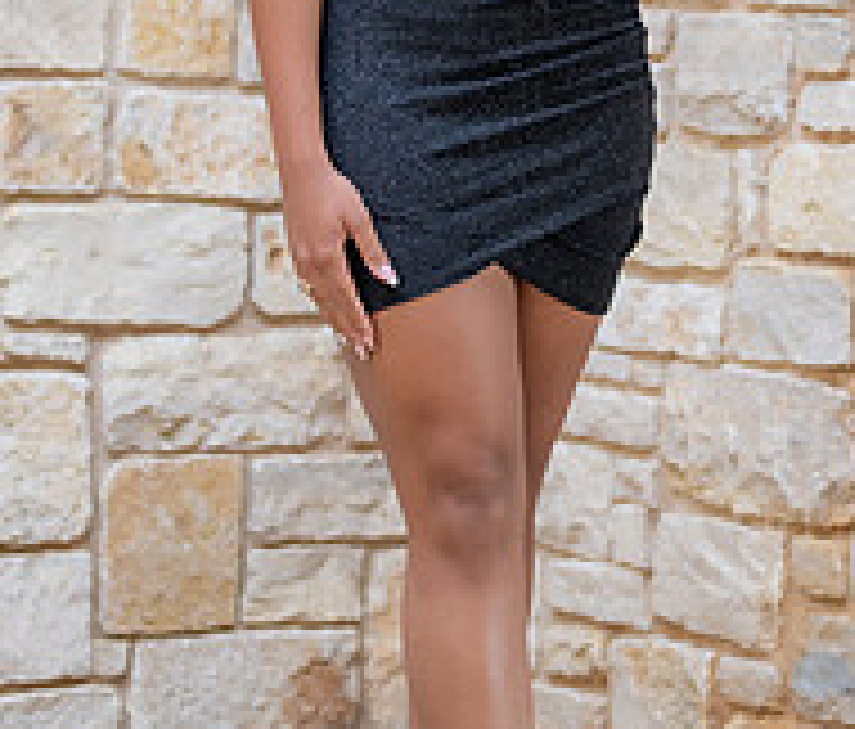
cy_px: 128
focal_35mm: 235
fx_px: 6102
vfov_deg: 6.8
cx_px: 492
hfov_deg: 8.0
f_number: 2.8
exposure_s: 1/320
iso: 500
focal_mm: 70
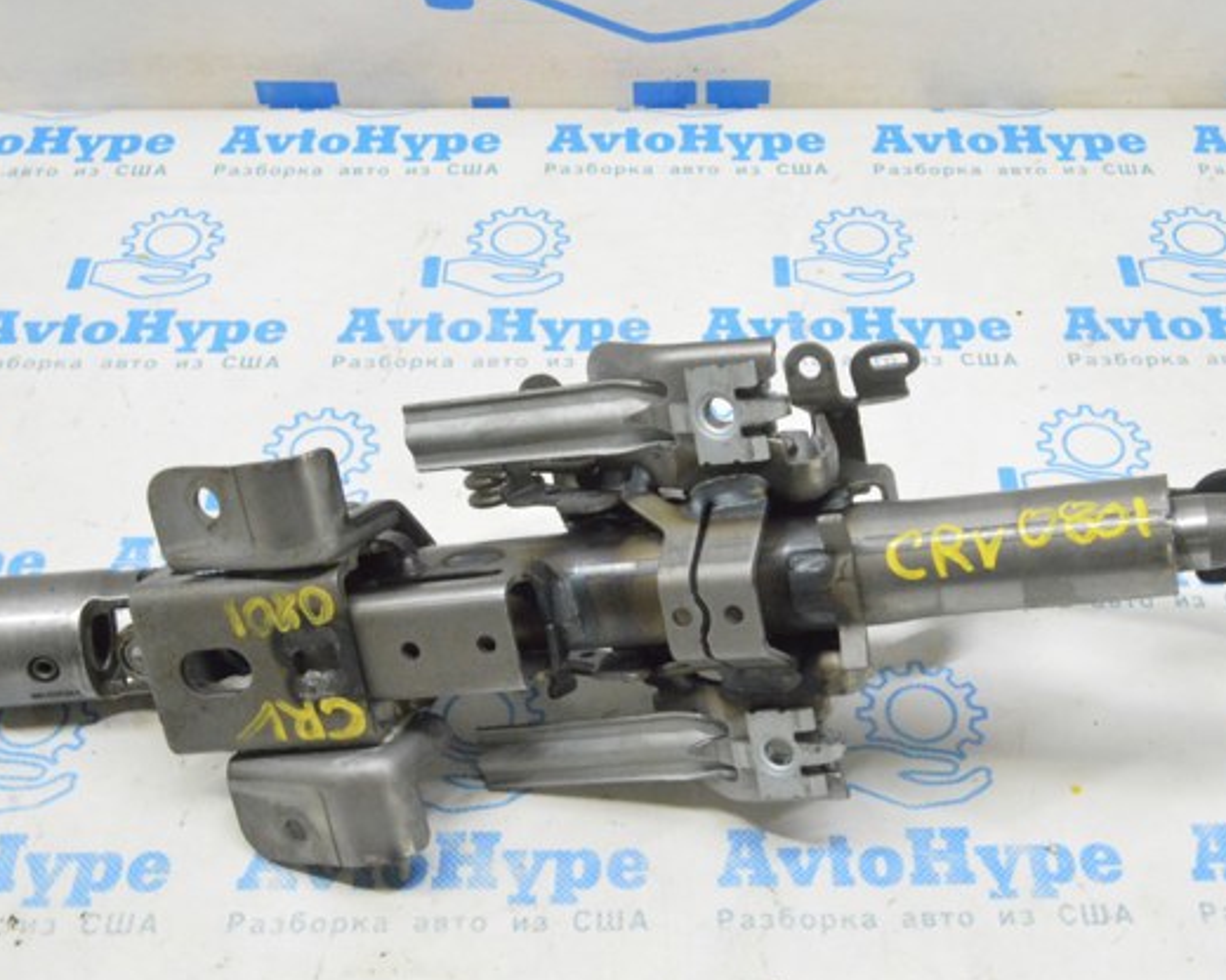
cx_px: 696
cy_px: 491
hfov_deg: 41.1
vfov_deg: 33.4
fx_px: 1633
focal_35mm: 45
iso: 6400
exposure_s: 1/15
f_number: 20
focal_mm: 26
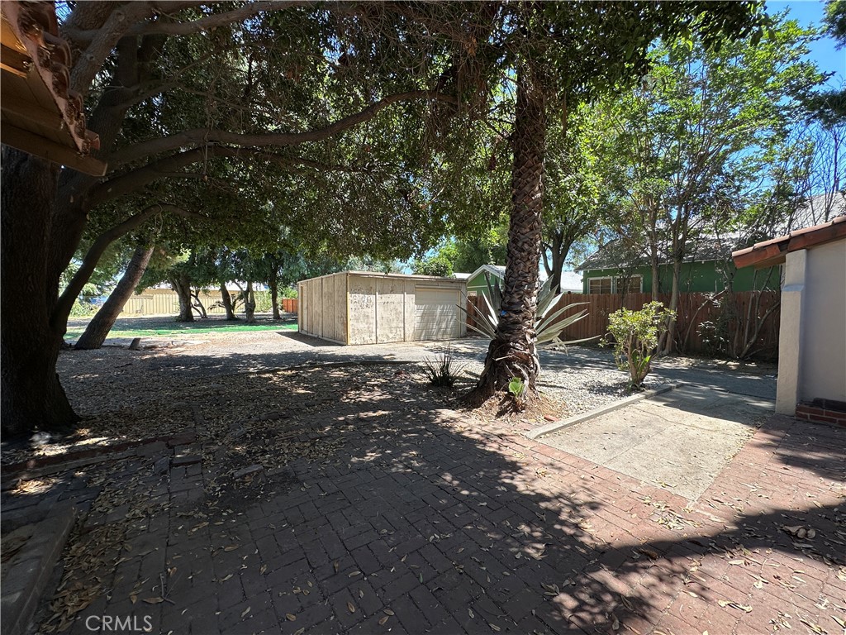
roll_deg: -0.4
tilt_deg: -2.3
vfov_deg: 85.7
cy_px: 318
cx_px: 423
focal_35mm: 14
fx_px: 342
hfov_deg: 102.1
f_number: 2.2
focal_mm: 2.22
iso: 40
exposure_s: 1/452
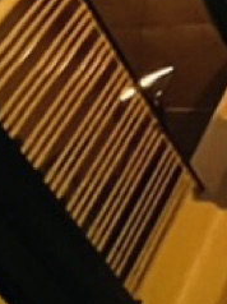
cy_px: -328
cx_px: 577
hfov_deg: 12.8
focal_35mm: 82
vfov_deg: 16.8
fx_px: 718
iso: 1250
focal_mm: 1.57
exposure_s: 1/25
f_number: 1.8
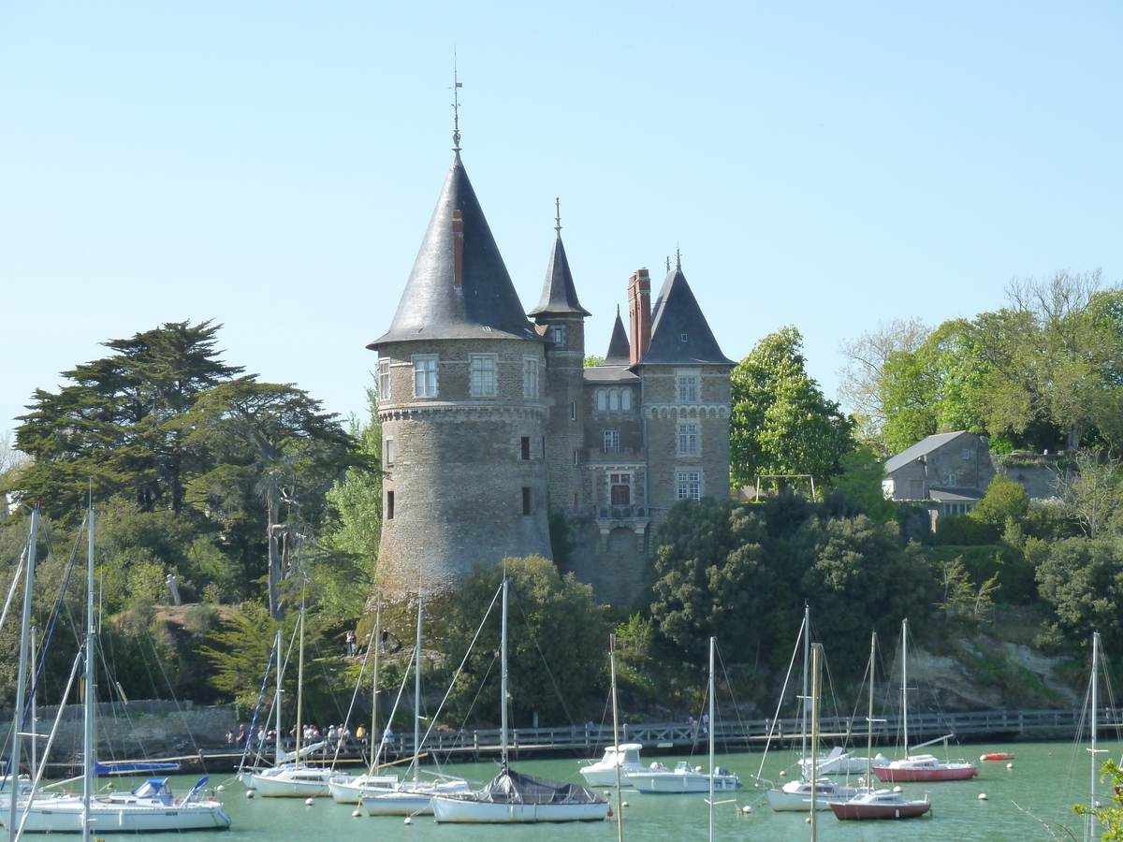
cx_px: 562
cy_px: 421
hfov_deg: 20.4
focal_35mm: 96
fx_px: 3114
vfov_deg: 15.4
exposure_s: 1/320
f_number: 4.3
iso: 125
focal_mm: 15.8
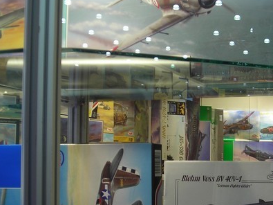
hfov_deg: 25.3
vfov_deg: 19.1
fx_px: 607
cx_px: 167
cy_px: 131
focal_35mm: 77
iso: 50
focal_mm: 6.3
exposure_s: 1/11.1
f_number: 3.2
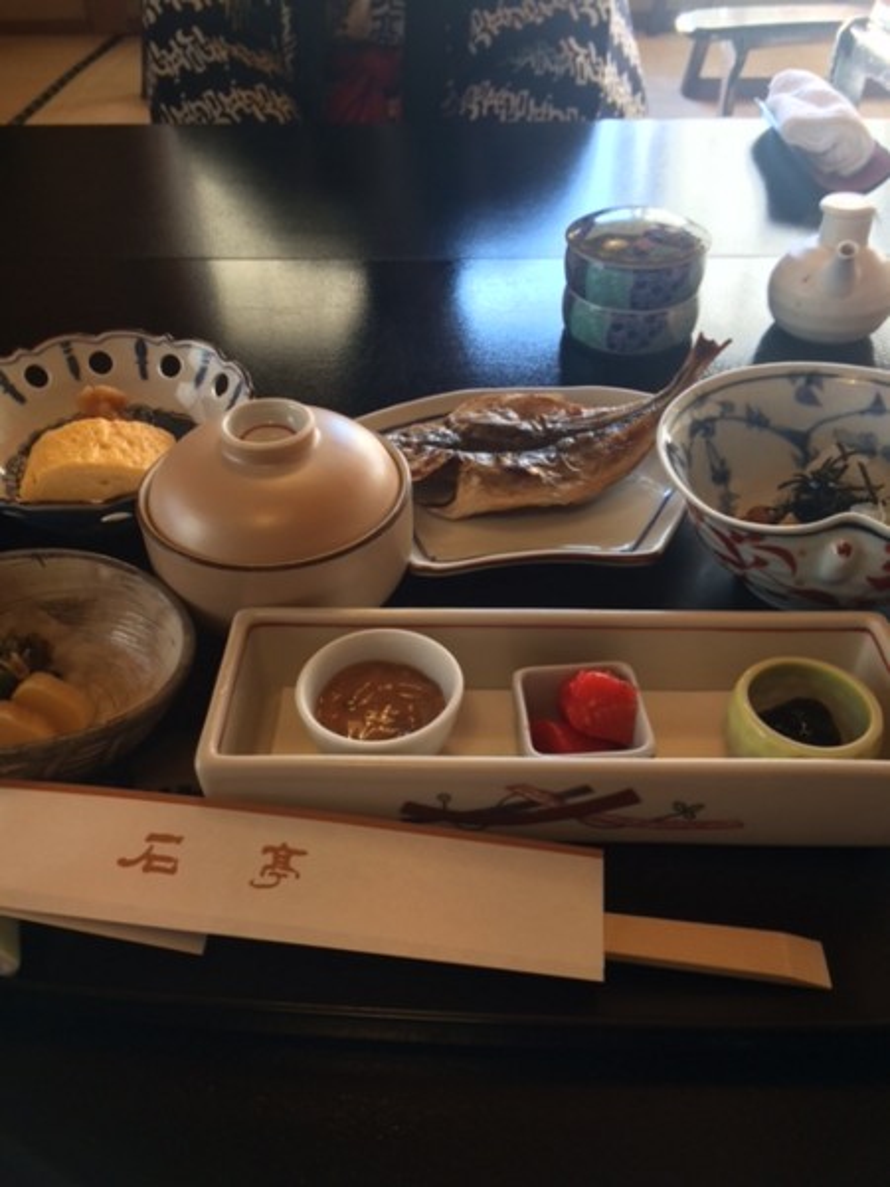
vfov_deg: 61.7
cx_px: 445
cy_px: 594
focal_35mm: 29
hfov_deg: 48.2
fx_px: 994
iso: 40
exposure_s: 1/60
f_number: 2.2
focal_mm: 4.15
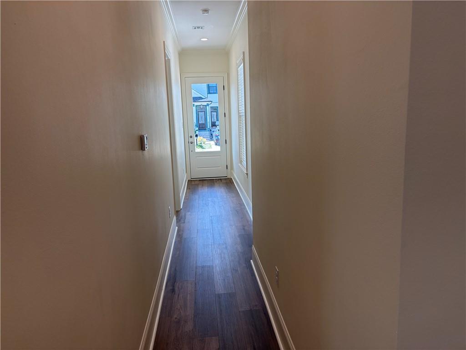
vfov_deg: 53.1
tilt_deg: -10.2
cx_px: 233
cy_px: 175
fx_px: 350
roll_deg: +1.7
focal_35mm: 26
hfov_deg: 67.3
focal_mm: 5.96
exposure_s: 1/178
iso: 40
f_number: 1.6
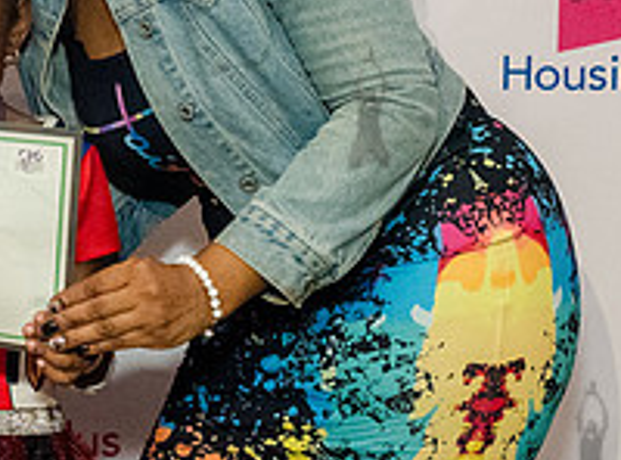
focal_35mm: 136
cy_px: -82
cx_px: -62
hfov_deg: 14.2
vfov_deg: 10.6
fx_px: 2428
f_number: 5.6
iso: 5000
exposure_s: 1/200
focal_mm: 35
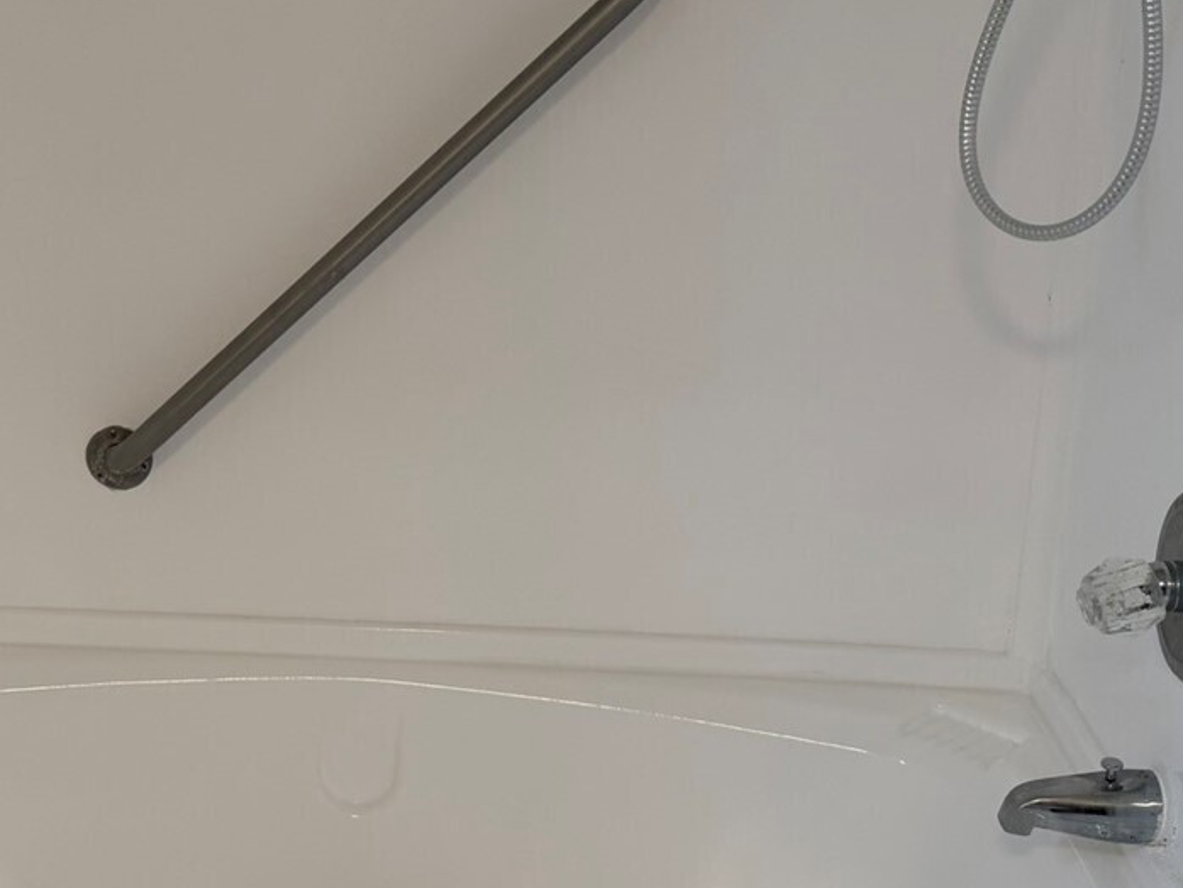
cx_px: 407
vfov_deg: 26.6
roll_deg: -1.6
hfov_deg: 34.6
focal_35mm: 55
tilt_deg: -17.5
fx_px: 1880
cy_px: 385
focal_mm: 6.76
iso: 100
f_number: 1.78
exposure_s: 1/120
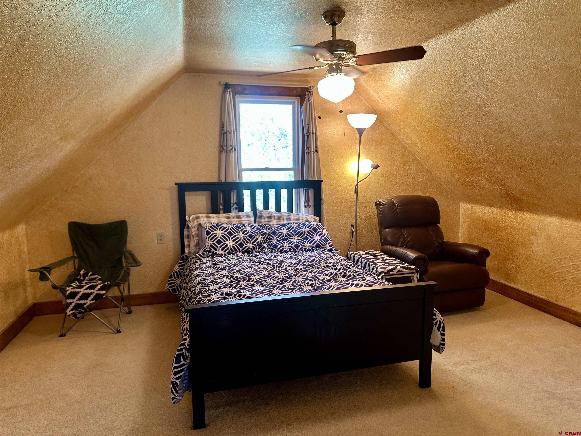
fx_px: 403
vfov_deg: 56.8
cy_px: 218
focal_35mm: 24
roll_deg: +0.8
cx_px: 290
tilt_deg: -7.1
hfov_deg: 71.6
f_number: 1.78
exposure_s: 1/60
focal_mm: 6.86
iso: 160
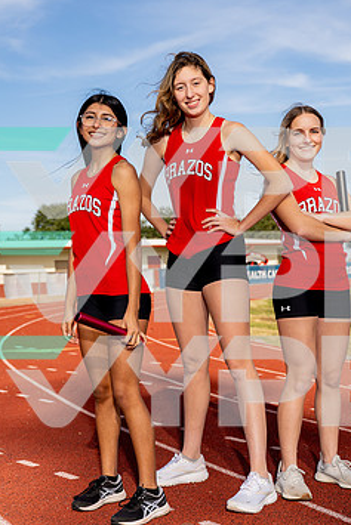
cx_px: 204
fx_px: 833
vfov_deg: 35.0
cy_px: 278
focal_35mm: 57
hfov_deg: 23.8
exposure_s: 1/1000
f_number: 4
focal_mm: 45
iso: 100
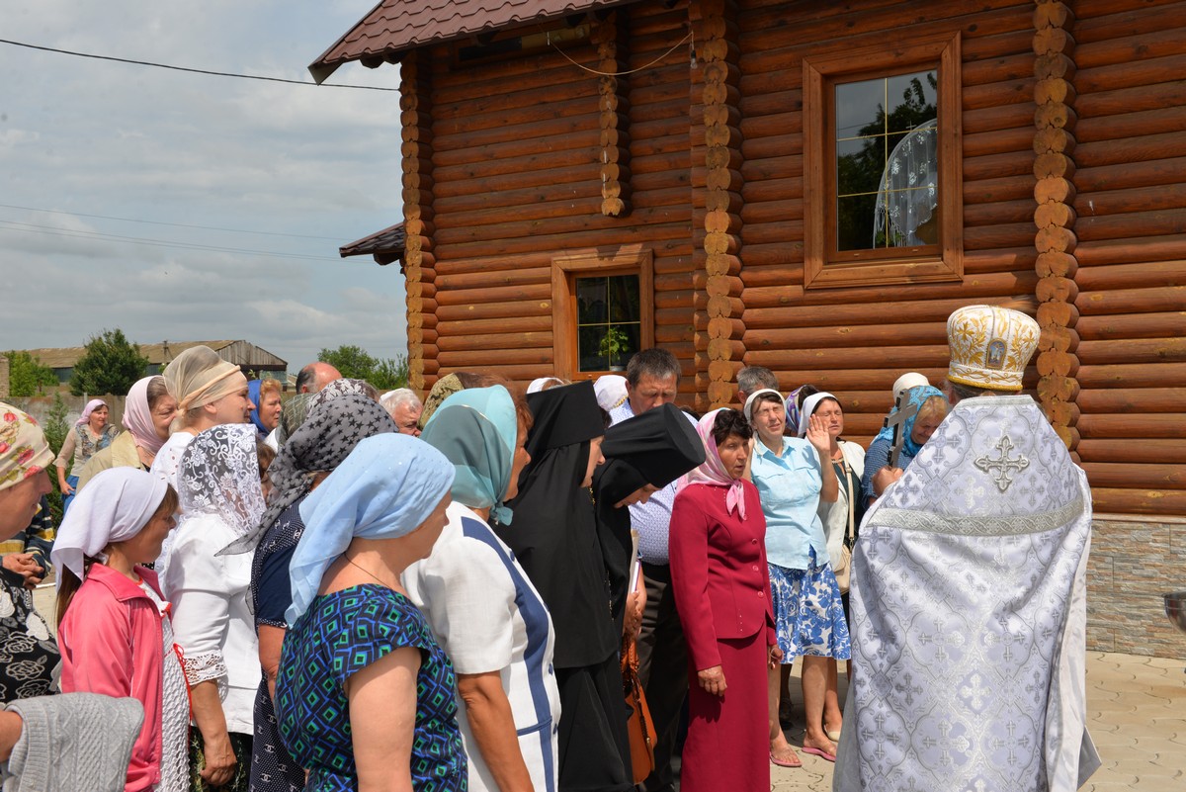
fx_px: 1318
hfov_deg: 48.4
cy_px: 396
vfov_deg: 33.4
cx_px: 593
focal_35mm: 40
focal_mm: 40
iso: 100
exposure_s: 1/200
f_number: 10
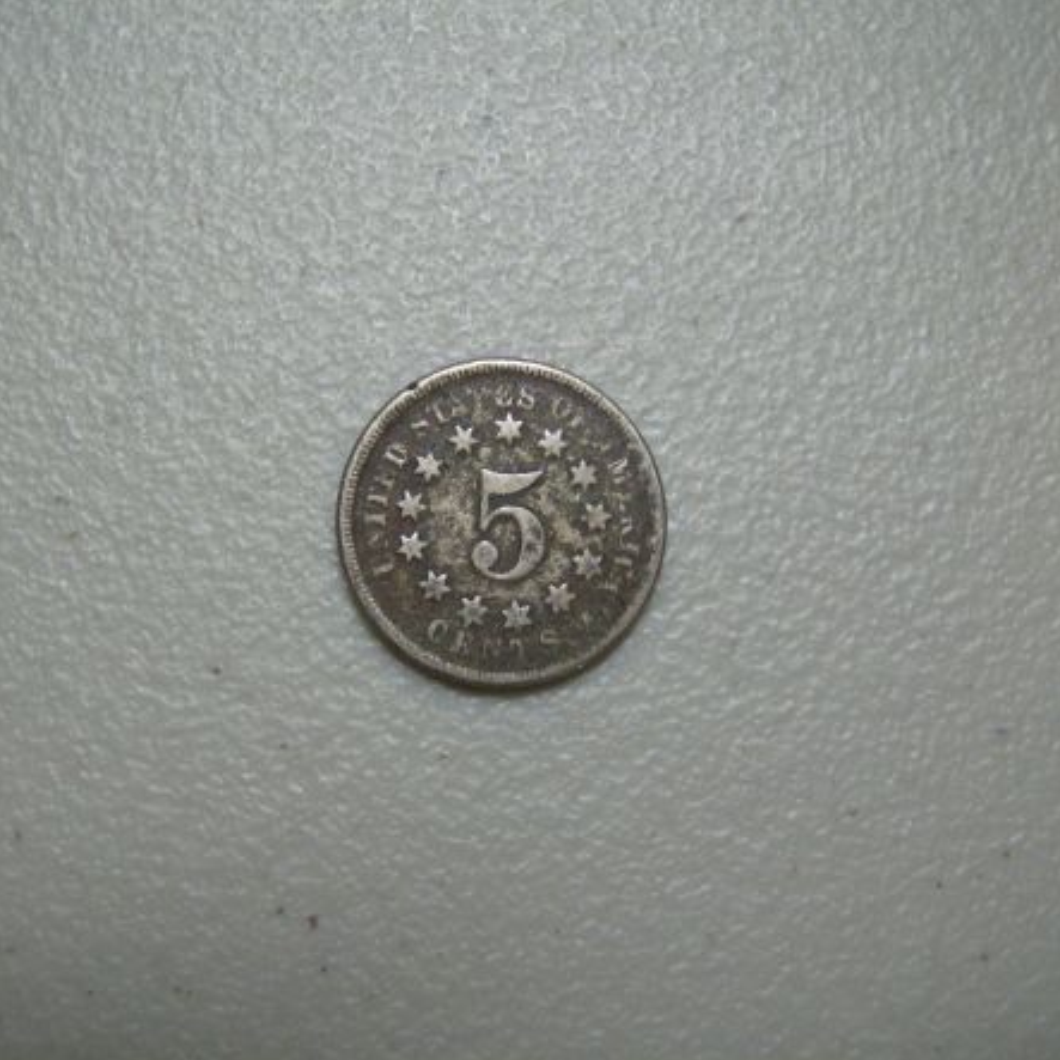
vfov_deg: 39.2
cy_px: 530
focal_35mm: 43
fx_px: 1490
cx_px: 500
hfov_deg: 39.2
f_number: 2.8
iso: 175
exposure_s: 1/64
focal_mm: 6
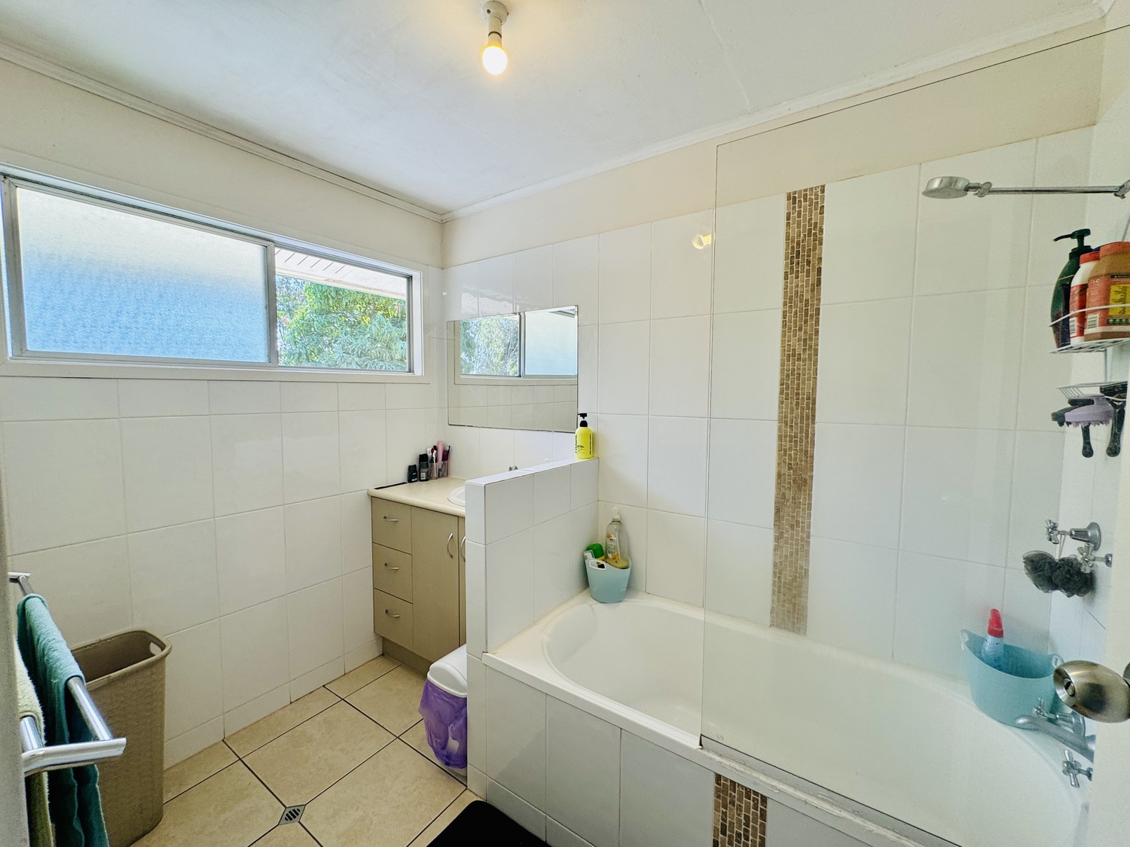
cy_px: 424
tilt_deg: -2.2
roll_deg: +0.1
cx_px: 565
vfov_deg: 85.7
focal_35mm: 14
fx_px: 457
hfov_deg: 102.1
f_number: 2.2
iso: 50
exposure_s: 1/100
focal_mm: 2.22
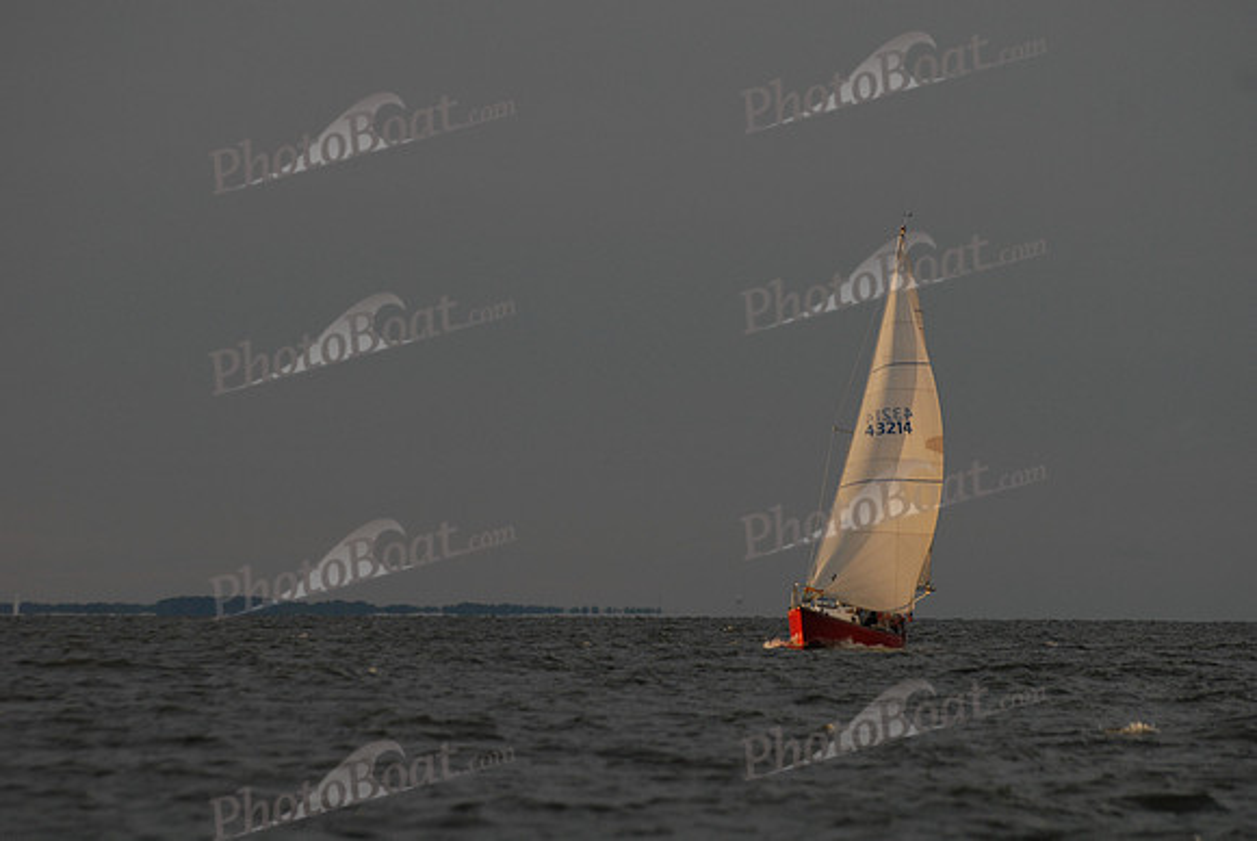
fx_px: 10485
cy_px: 420
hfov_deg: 6.9
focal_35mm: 300
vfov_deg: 4.6
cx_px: 628
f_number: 5.3
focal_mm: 200
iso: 320
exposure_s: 1/500
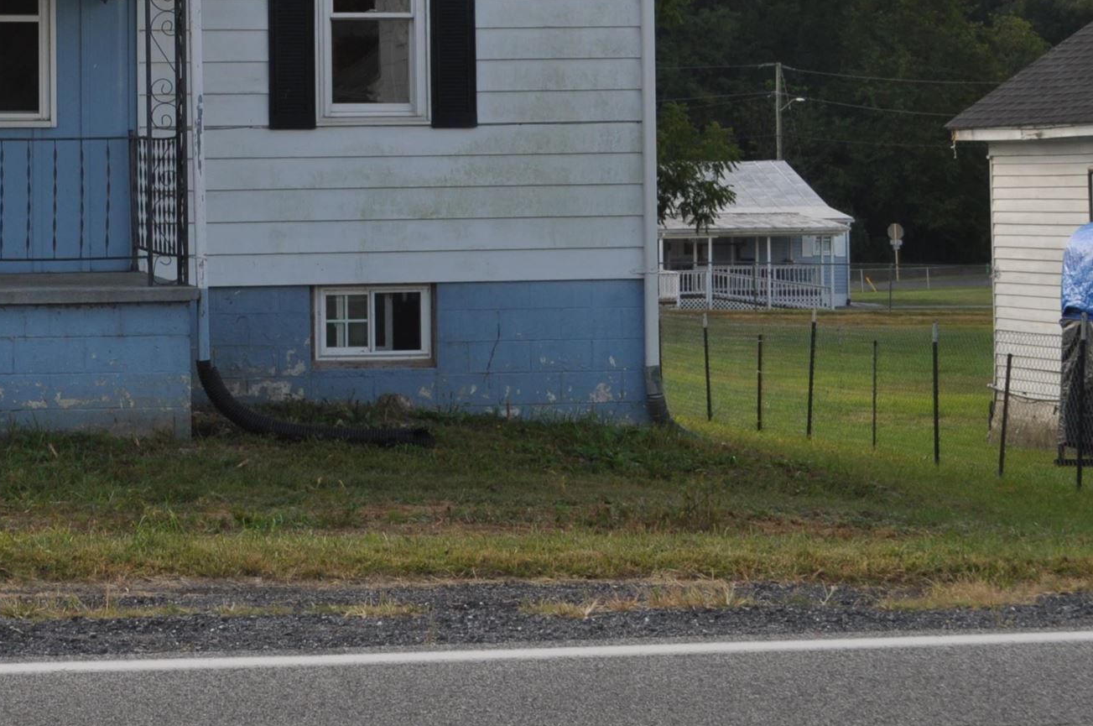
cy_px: 34
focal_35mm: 99
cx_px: 46
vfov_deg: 13.6
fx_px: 3002
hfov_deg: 20.1
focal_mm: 28
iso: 200
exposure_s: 1/200
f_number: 10
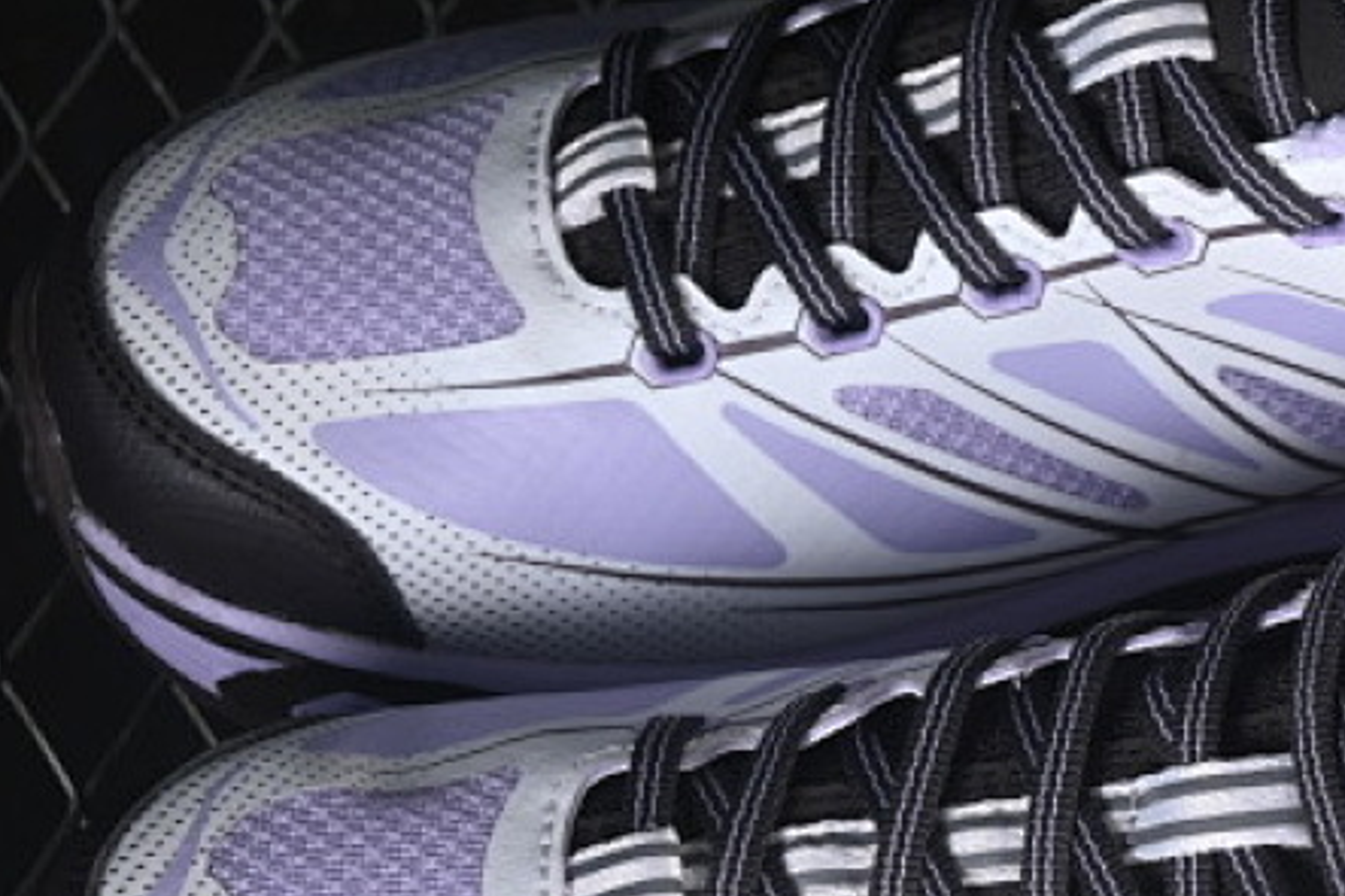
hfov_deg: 11.2
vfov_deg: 7.5
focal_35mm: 183
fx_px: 6834
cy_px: 699
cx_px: 1266
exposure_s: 1/80
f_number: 7.1
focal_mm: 50
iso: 160
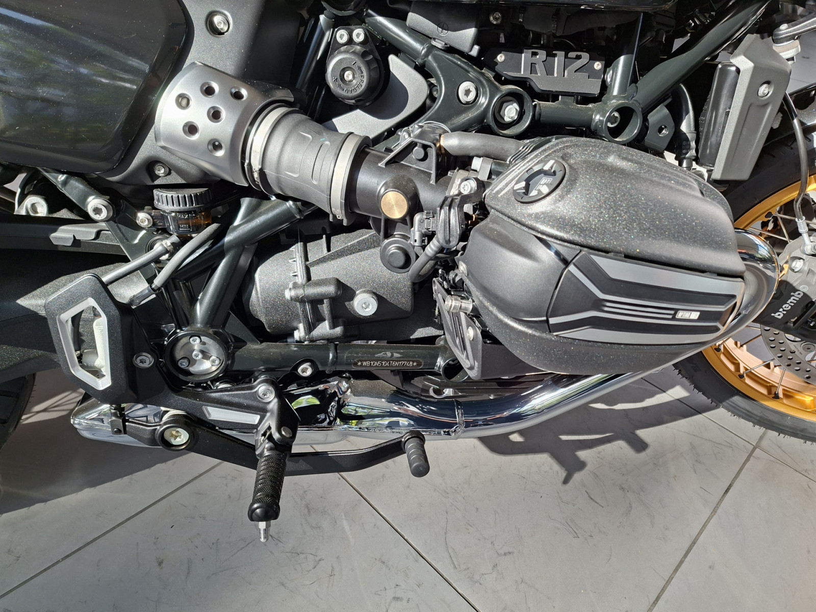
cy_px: 306
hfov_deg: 73.9
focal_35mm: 23
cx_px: 408
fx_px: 542
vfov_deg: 58.9
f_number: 1.8
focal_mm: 5.54
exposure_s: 1/225
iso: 40
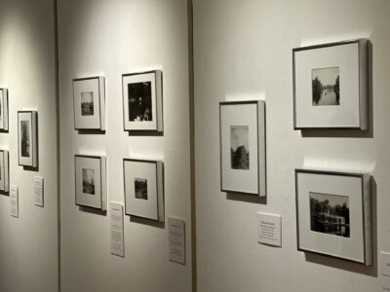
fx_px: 868
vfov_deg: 19.1
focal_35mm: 77
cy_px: 146
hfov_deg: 25.3
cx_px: 195
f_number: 2.8
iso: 100
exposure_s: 1/120
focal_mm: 9
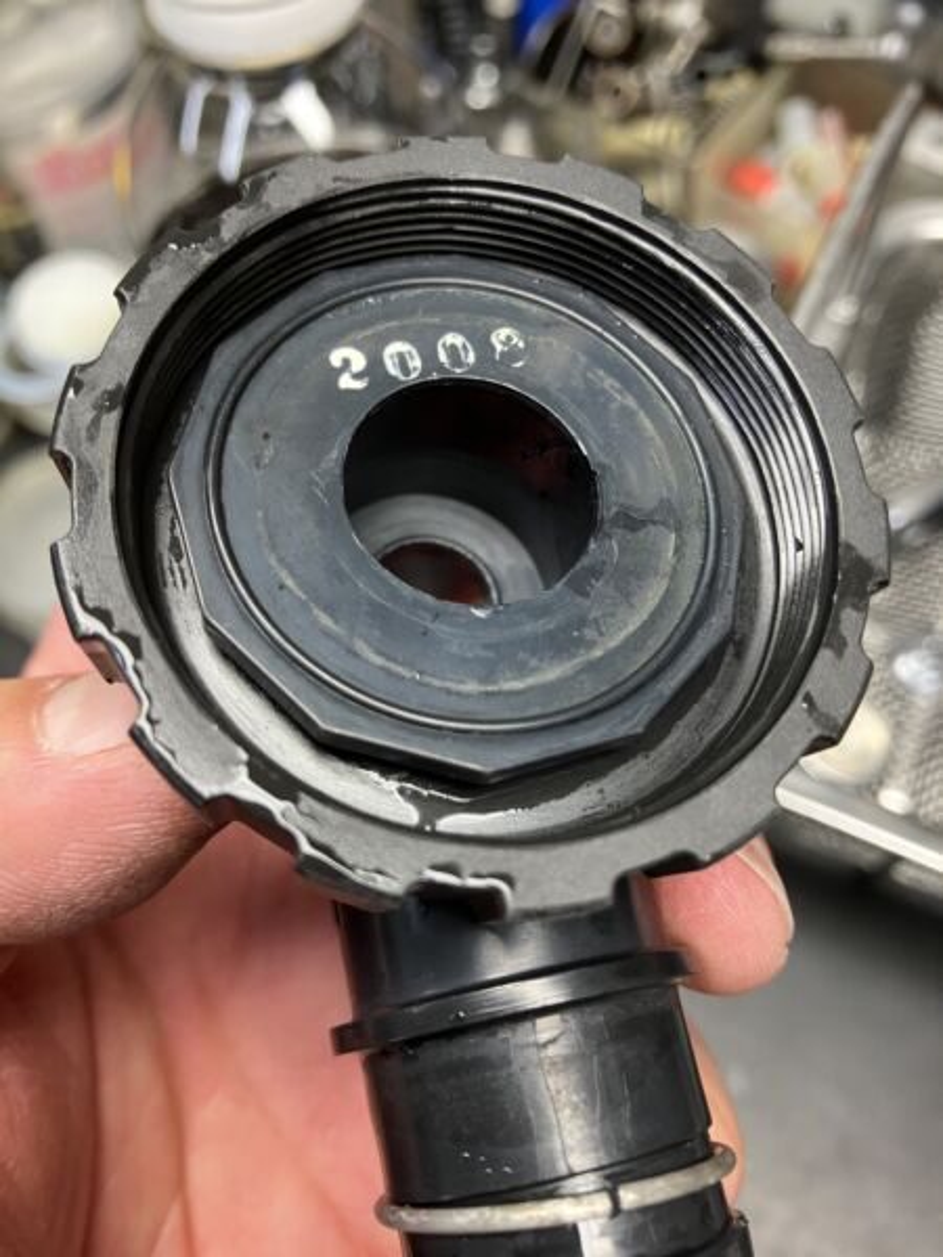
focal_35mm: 28
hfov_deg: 49.7
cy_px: 628
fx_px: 1017
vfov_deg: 63.4
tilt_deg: -61.8
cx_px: 472
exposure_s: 1/60
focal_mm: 3.99
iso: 64
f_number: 1.8
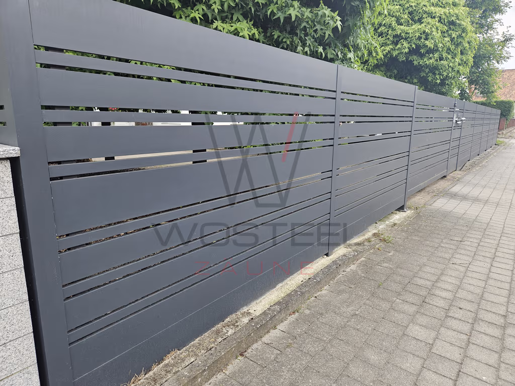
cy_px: 193
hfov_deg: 73.9
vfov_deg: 58.9
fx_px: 342
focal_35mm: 23
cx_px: 258
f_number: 1.8
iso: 50
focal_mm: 5.4
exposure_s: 1/190
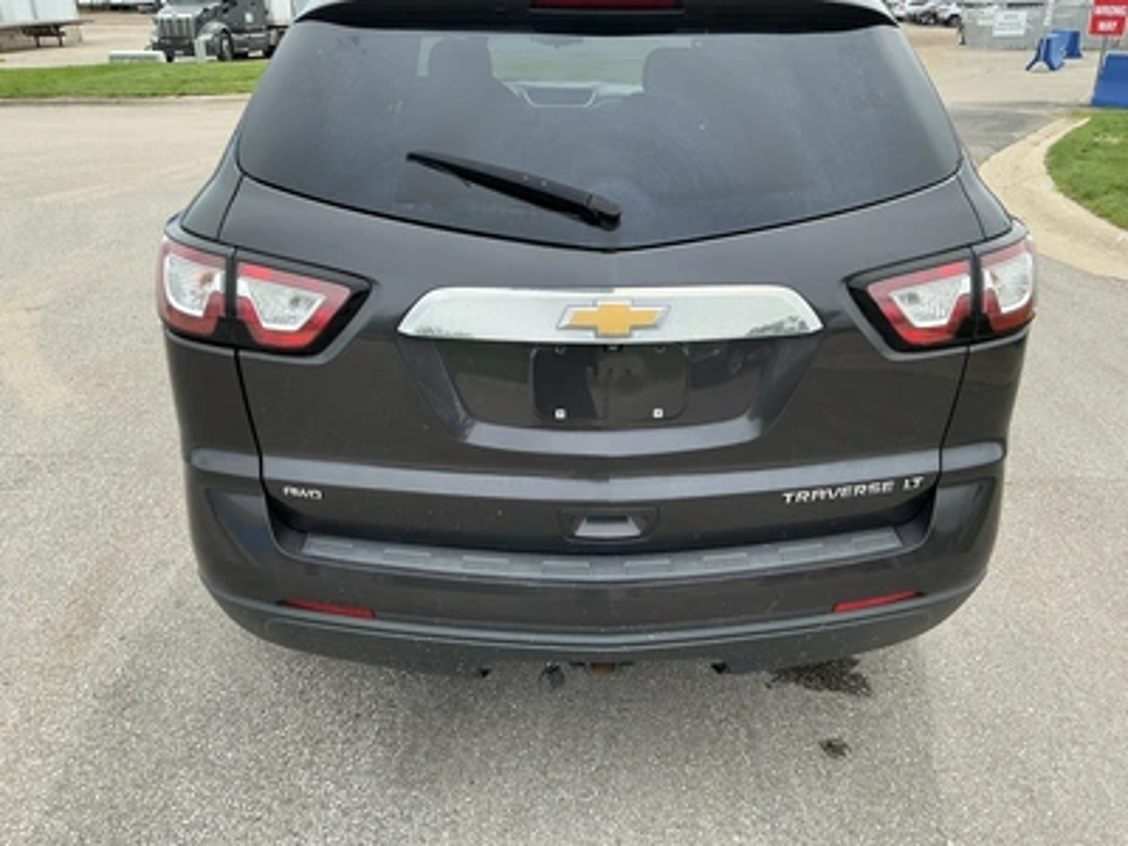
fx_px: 912
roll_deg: -2.2
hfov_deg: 63.4
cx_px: 564
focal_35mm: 28
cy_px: 423
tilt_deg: -22.0
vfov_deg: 49.7
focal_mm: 3
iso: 25
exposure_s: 1/627
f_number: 1.8
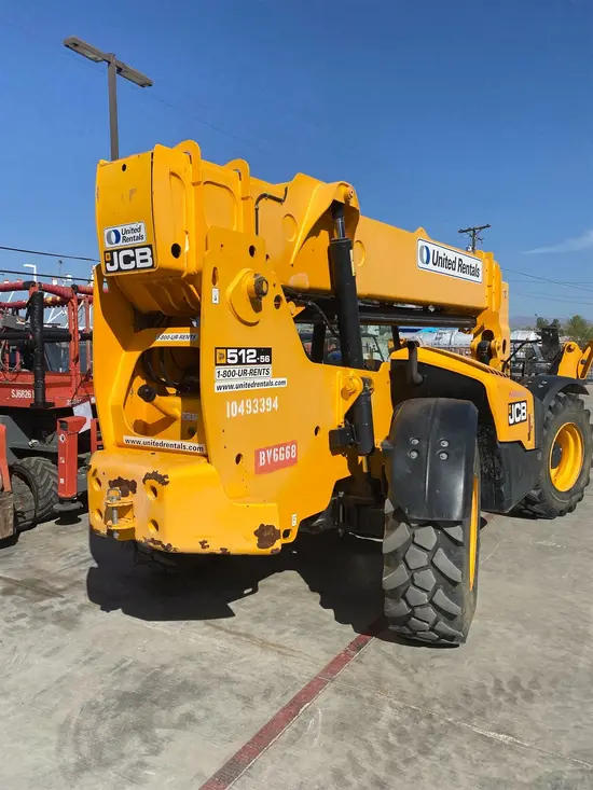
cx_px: 296
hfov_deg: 53.1
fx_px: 594
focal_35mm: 26
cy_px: 395
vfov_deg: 67.3
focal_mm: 4.25
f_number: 1.8
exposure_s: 1/4444
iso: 32
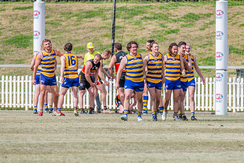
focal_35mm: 612
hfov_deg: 3.4
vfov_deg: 2.2
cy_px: 72
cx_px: 138
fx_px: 4148
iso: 800
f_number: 11
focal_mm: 500
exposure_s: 1/1600
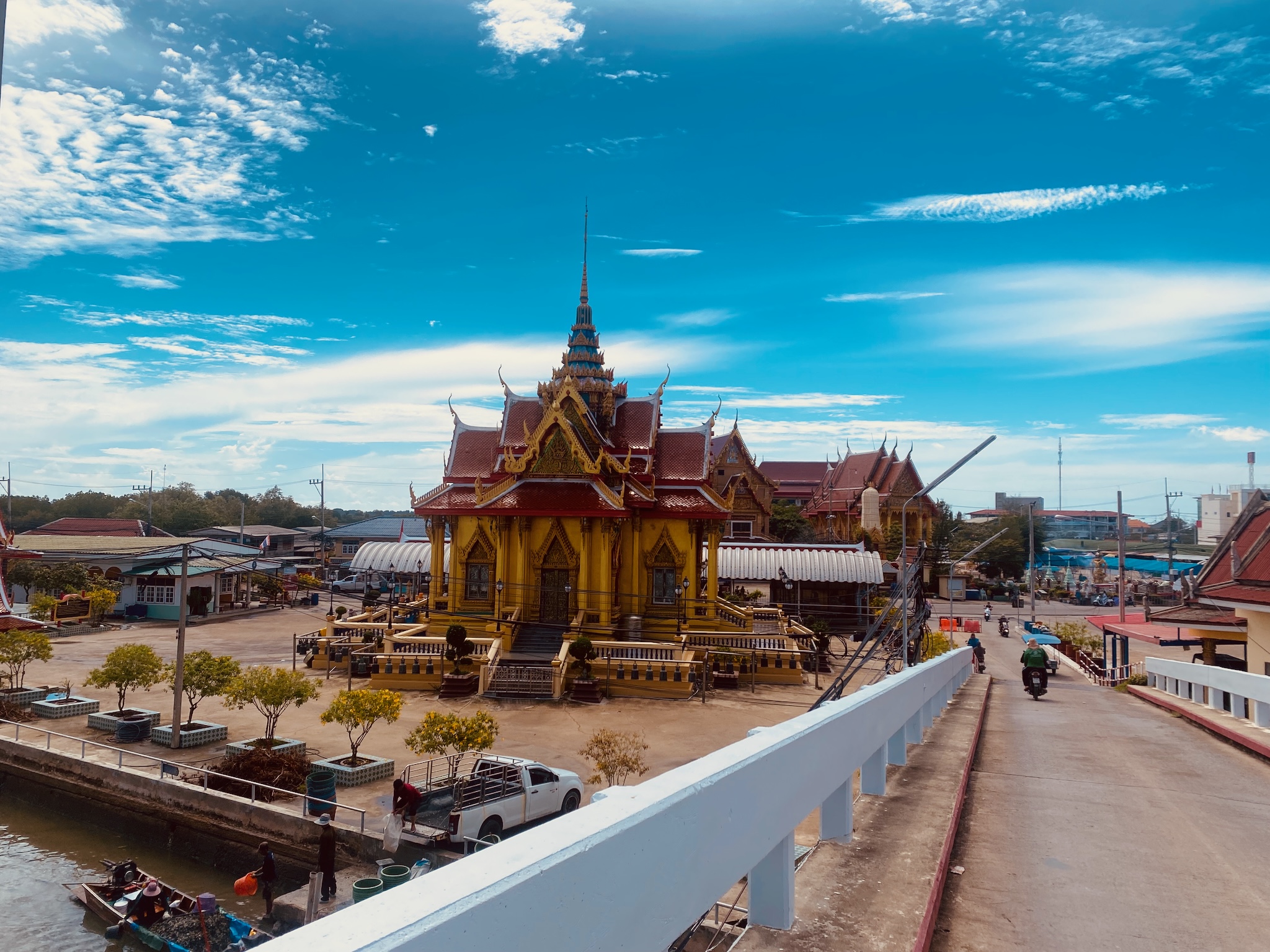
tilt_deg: +2.8
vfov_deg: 53.1
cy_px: 476
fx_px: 954
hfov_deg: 67.3
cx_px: 635
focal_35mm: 26
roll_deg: -1.7
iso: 32
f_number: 1.8
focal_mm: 4.25
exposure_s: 1/4808
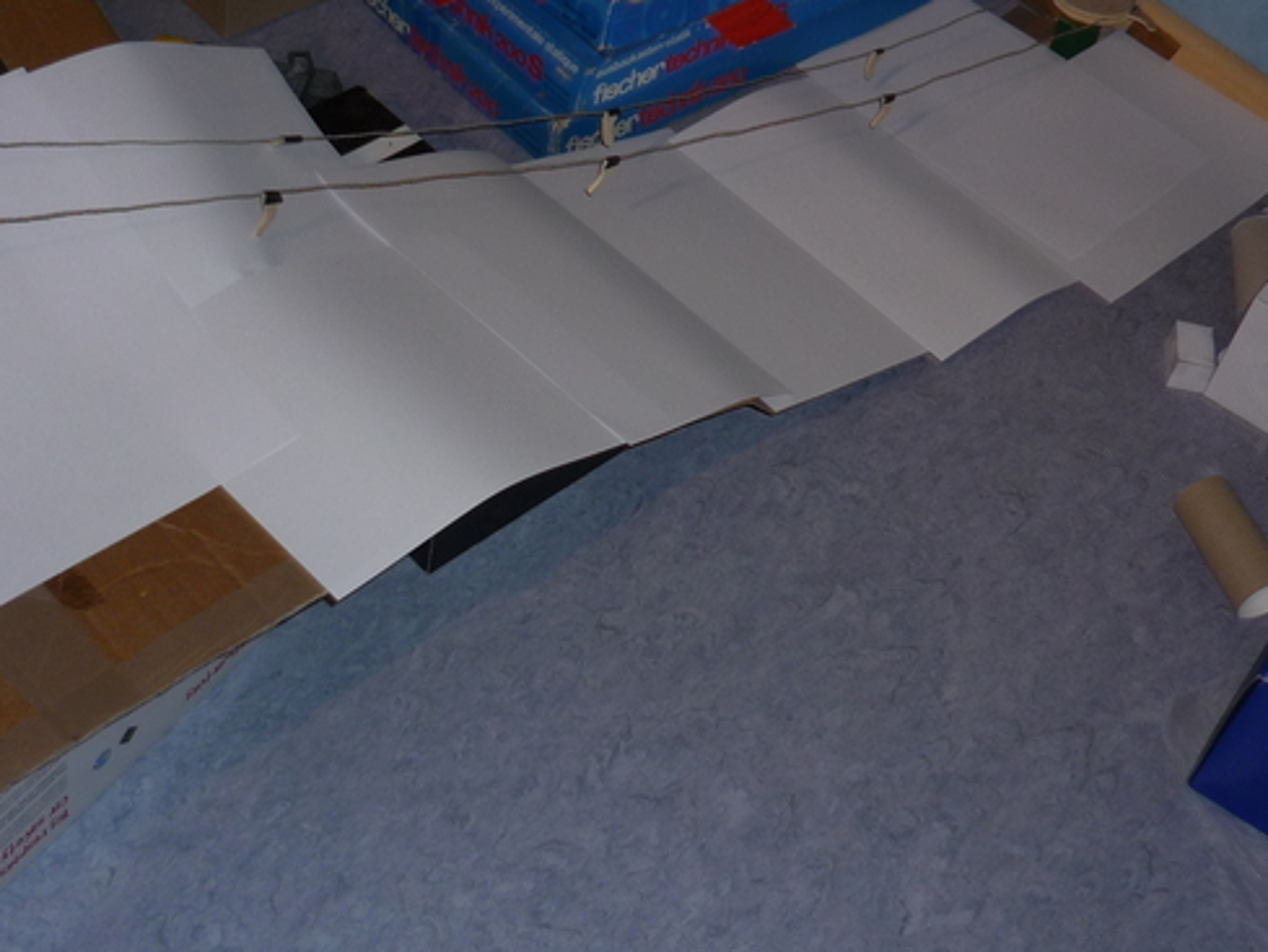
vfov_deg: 26.9
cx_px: 472
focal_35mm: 54
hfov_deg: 35.3
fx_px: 1979
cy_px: 329
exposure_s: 1/30
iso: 100
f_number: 2.8
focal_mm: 5.5
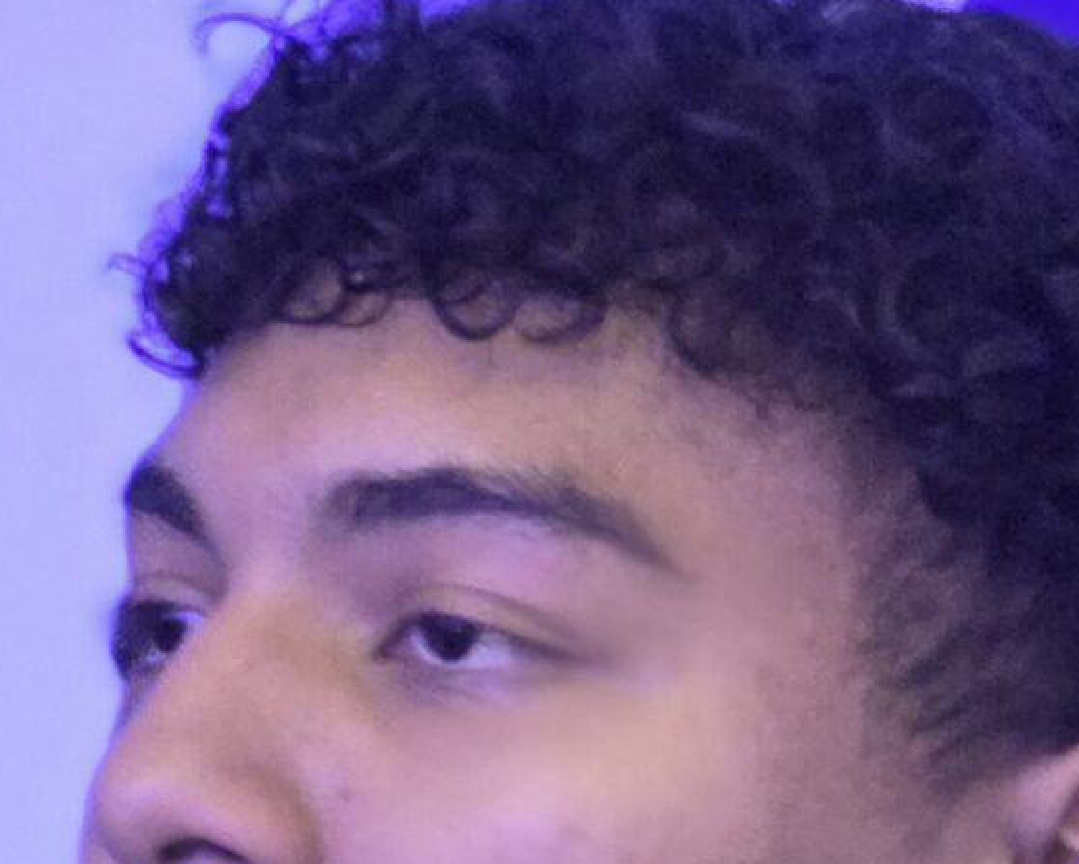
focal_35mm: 511
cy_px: 1716
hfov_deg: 3.8
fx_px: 16324
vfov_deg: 3.0
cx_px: -689
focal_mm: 18.6
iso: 2000
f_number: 3.4
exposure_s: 1/20
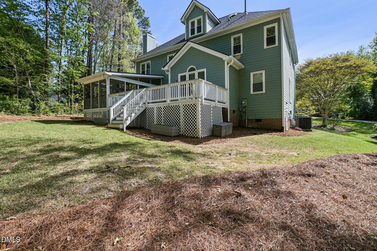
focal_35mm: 16
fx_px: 168
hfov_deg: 96.7
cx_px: 188
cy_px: 126
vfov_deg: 73.7
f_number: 9
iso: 200
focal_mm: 16
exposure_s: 1/800
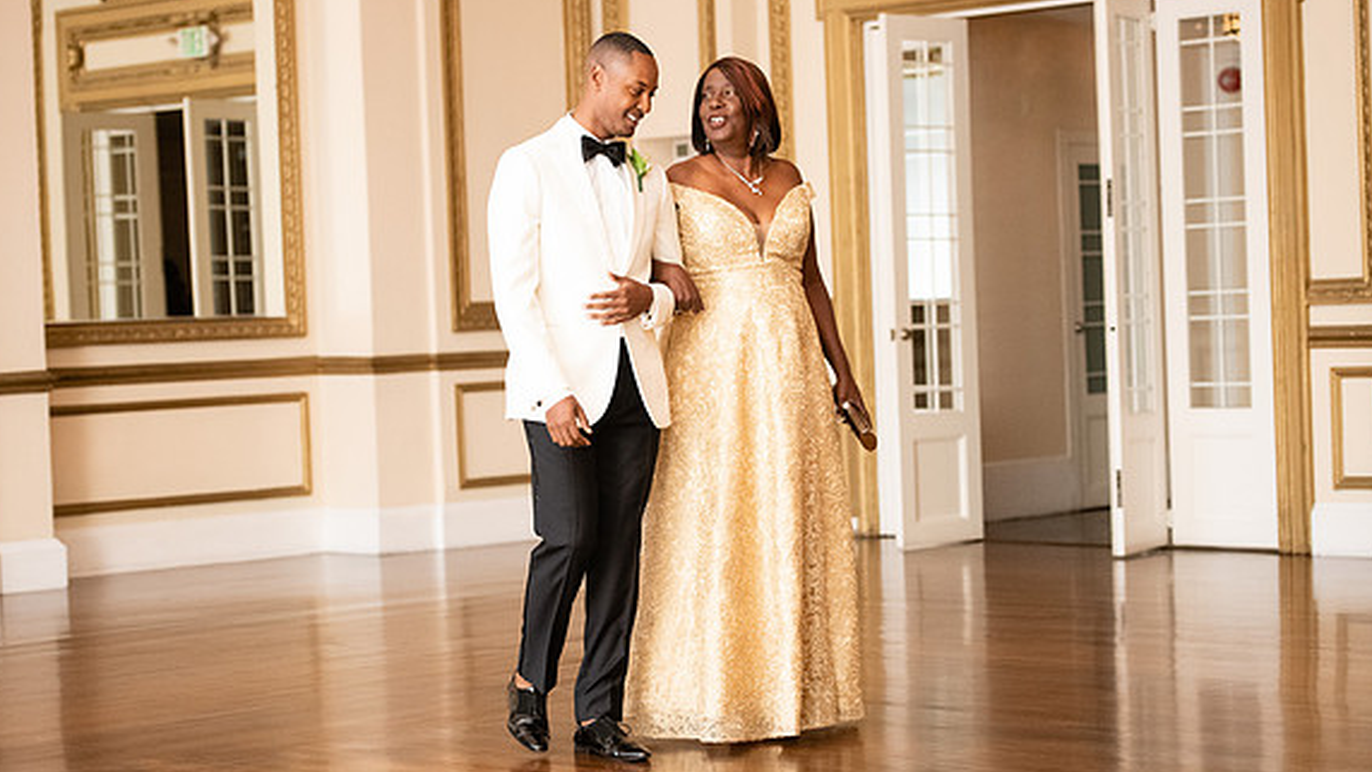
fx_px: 3019
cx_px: 680
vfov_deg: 14.6
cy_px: 391
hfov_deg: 25.6
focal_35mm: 83
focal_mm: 78
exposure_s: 1/400
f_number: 2.8
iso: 3200
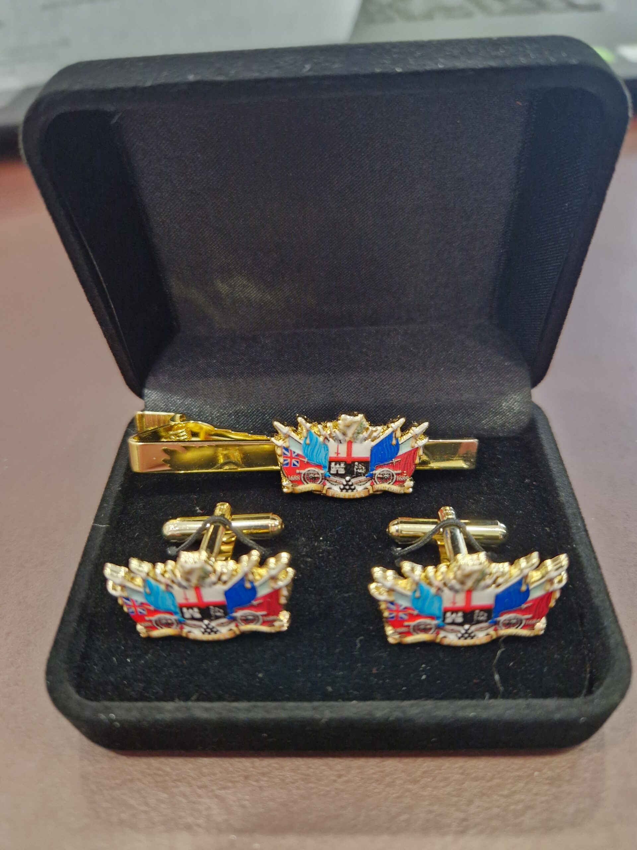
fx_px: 564
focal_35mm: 23
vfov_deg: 73.9
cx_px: 318
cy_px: 425
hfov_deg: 58.9
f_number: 1.8
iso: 1000
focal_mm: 5.4
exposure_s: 1/100
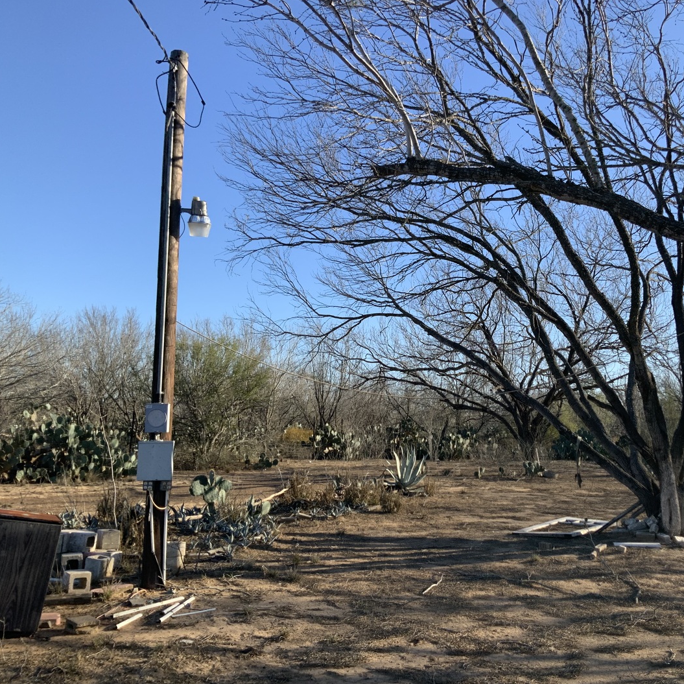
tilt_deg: +8.1
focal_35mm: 35
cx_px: 448
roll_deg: +1.0
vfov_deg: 47.2
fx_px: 782
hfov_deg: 46.6
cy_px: 335
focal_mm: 3
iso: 16
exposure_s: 1/1098
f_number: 1.8
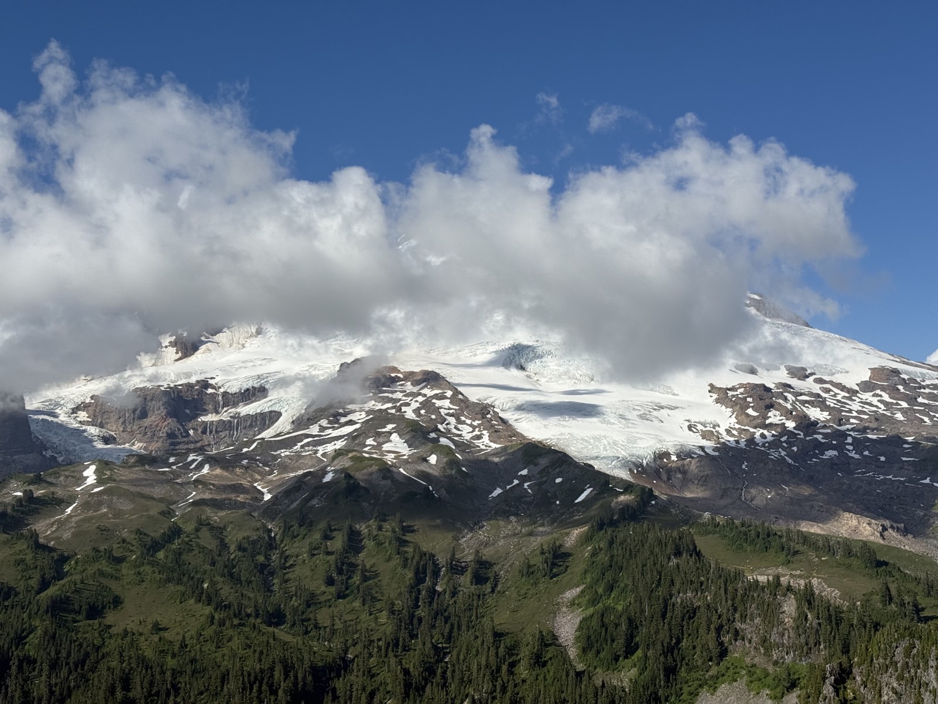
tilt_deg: +8.0
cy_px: 352
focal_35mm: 48
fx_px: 1301
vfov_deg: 30.3
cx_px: 469
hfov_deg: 39.7
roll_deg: +0.8
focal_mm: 6.76
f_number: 1.78
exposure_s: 1/9901
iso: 64
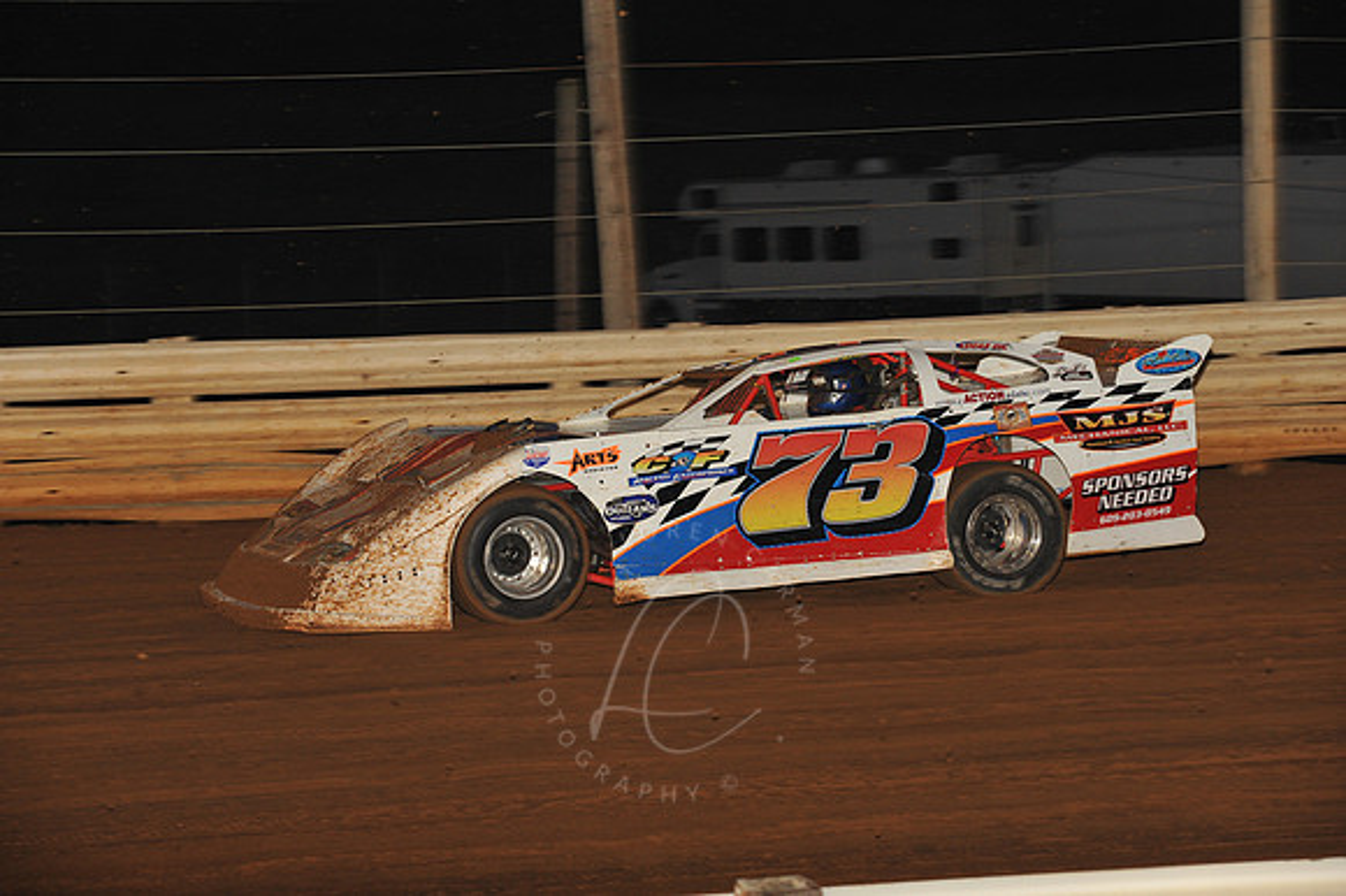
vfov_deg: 10.1
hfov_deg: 15.2
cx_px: 673
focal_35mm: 135
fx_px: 5044
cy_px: 448
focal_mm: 135
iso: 1000
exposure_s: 1/320
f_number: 7.1
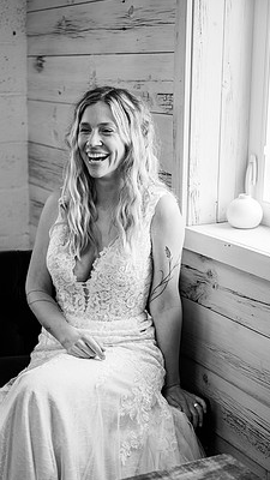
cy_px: 246
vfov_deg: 34.9
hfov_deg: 20.0
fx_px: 764
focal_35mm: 60
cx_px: 103
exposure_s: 1/200
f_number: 2.8
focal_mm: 51
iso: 640
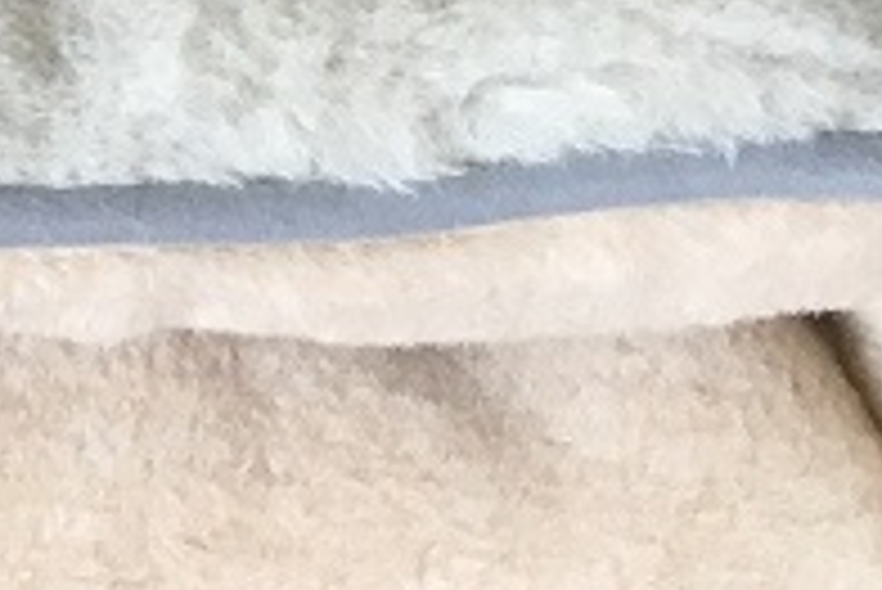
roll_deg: -1.0
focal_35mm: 154
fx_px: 3776
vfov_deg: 8.7
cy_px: -315
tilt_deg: -35.1
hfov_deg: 11.9
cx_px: -886
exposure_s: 1/33
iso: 64
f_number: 2.2
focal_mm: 4.15
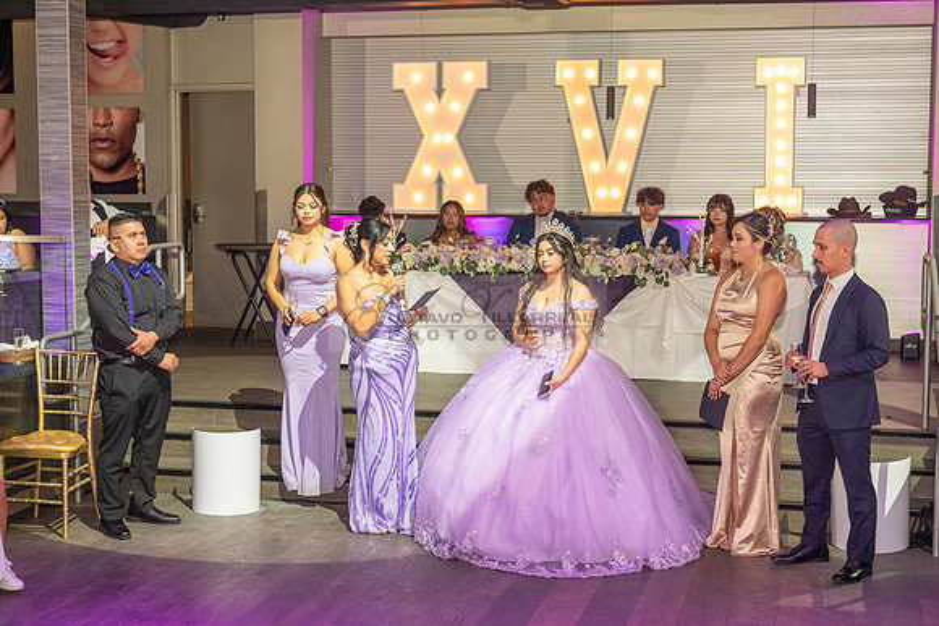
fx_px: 1435
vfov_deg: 24.6
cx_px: 470
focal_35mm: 55
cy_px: 313
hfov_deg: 36.2
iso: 1000
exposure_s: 1/125
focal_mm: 55
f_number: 4.5
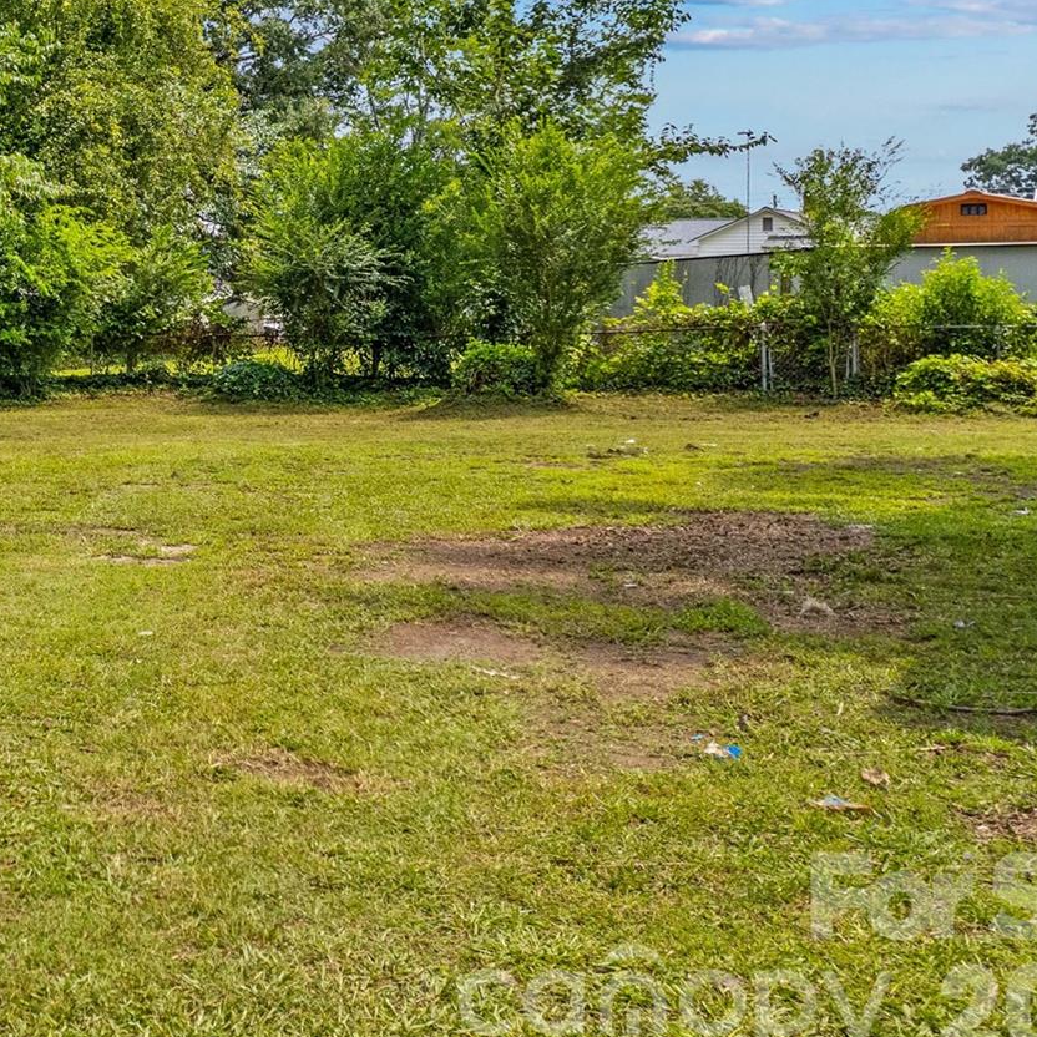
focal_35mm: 46
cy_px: 247
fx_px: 1559
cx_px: -69
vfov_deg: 35.9
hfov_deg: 32.8
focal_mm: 8.38
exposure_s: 1/1600
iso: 100
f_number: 2.8
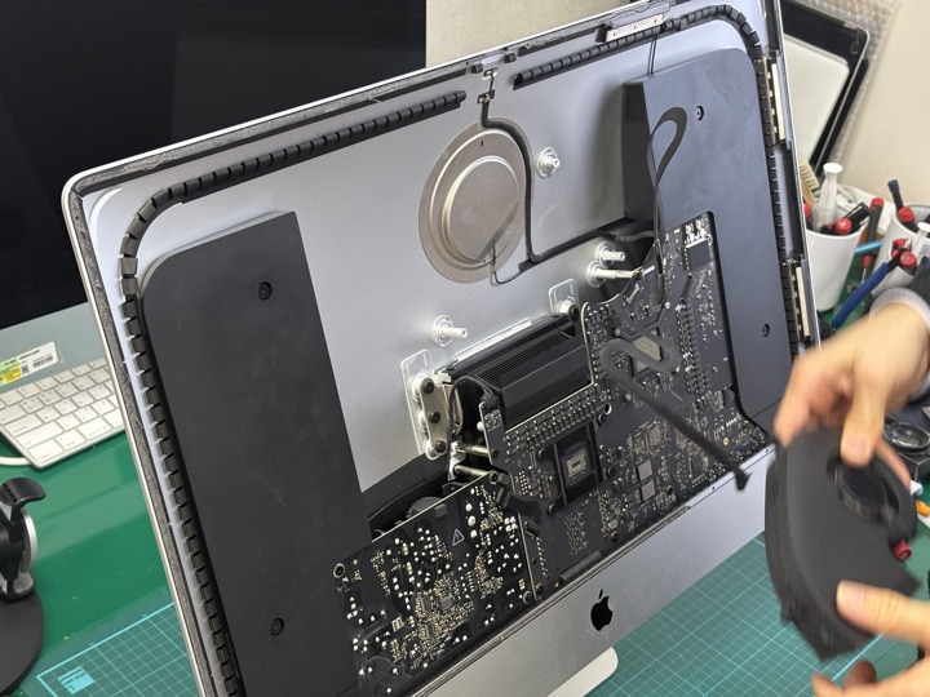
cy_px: 348
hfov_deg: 36.8
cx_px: 465
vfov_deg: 28.0
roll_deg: -9.4
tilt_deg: -34.7
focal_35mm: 52
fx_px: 1397
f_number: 1.6
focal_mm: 5.96
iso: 125
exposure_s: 1/60
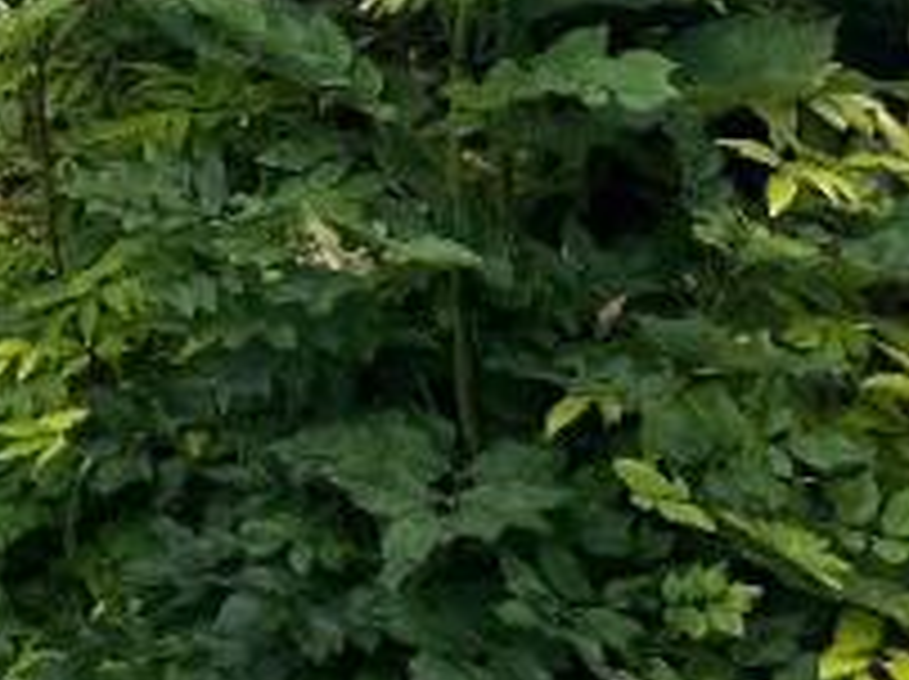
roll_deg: -0.1
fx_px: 1731
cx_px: -958
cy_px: -306
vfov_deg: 19.6
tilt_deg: -5.7
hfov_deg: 18.2
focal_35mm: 66
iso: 32
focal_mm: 1.57
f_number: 1.8
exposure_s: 1/669
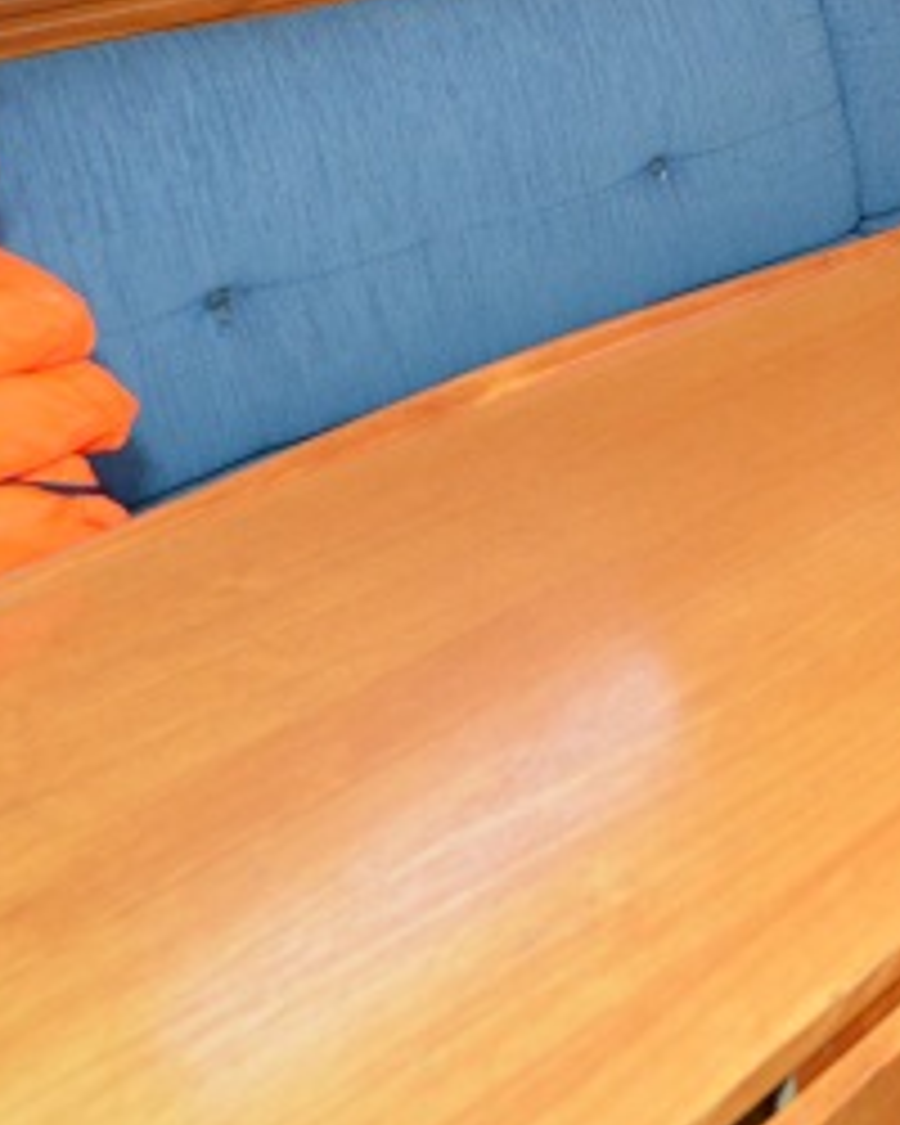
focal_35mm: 42
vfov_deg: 38.2
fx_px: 1398
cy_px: -38
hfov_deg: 23.1
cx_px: 1544
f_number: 5.6
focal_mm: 14
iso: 2500
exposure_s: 1/60
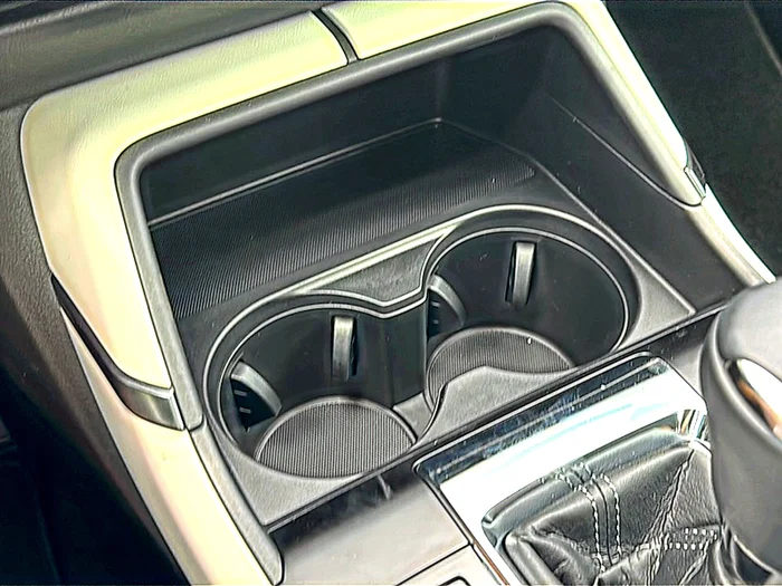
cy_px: 293
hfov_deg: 47.9
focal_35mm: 39
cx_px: 391
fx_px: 881
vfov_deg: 36.8
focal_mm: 6.86
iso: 80
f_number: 1.78
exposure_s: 1/72
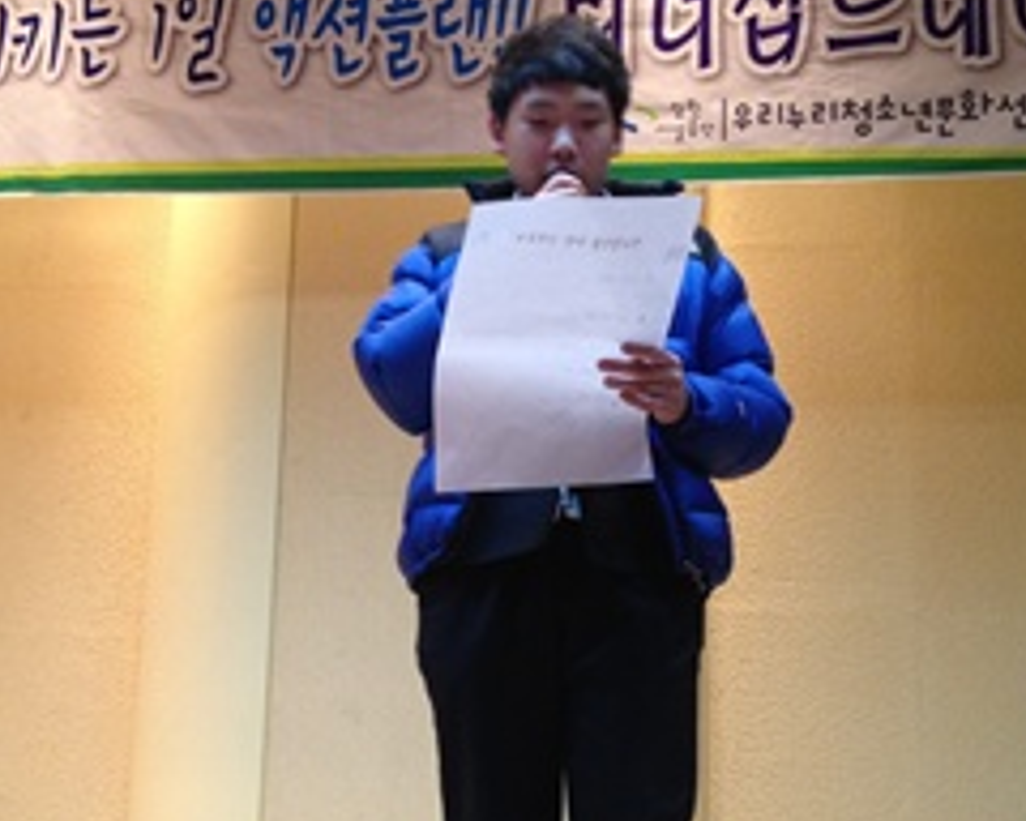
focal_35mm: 57
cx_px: 436
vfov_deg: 26.6
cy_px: 496
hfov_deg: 33.0
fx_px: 1731
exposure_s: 1/20
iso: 200
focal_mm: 4.28
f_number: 2.4
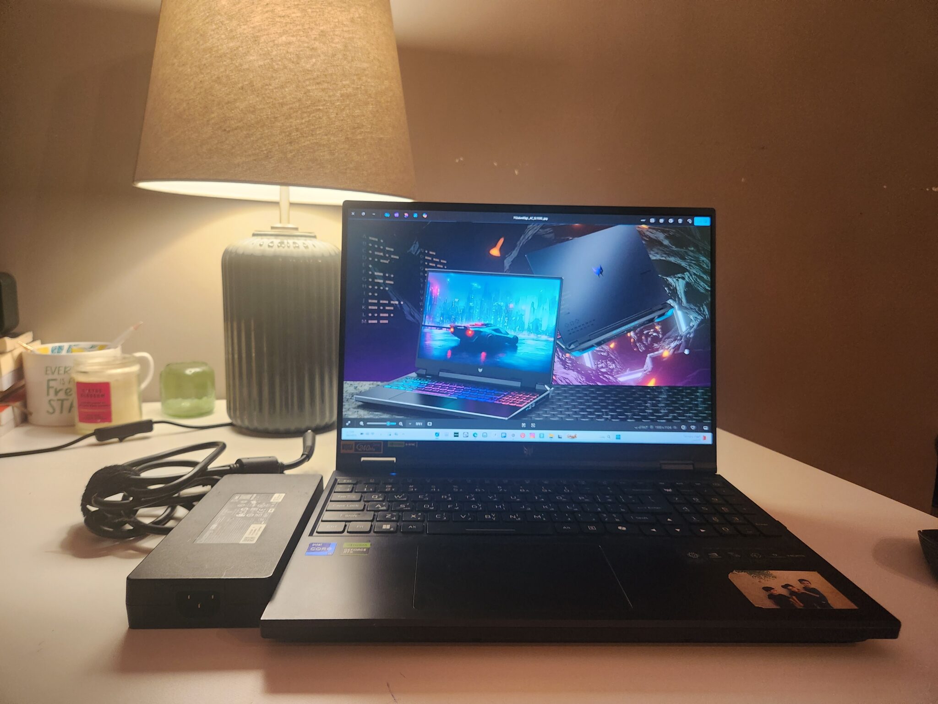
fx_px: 623
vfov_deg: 58.9
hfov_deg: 73.9
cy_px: 352
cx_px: 469
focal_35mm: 23
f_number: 1.8
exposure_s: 1/120
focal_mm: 5.4
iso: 500
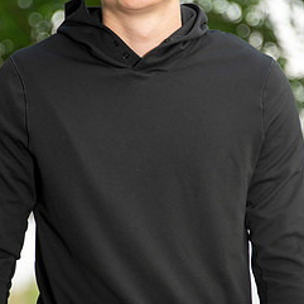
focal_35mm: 397
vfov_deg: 4.4
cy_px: 98
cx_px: 135
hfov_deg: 4.4
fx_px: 3945
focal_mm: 250
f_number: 5.6
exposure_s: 1/160
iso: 500
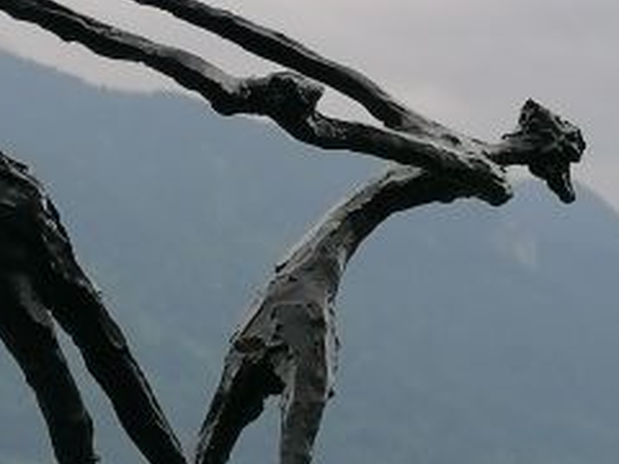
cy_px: 222
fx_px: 3237
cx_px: 15
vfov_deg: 8.2
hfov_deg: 10.8
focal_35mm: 181
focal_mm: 4.75
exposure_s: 1/743
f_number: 1.8
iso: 50
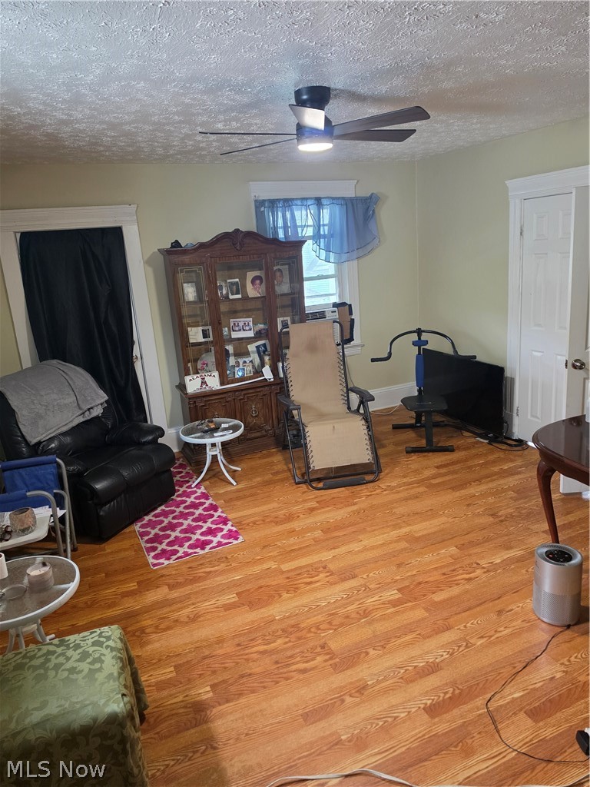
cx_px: 295
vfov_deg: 73.9
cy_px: 394
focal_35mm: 23
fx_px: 523
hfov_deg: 58.9
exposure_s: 1/120
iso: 500
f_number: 1.4
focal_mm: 6.5
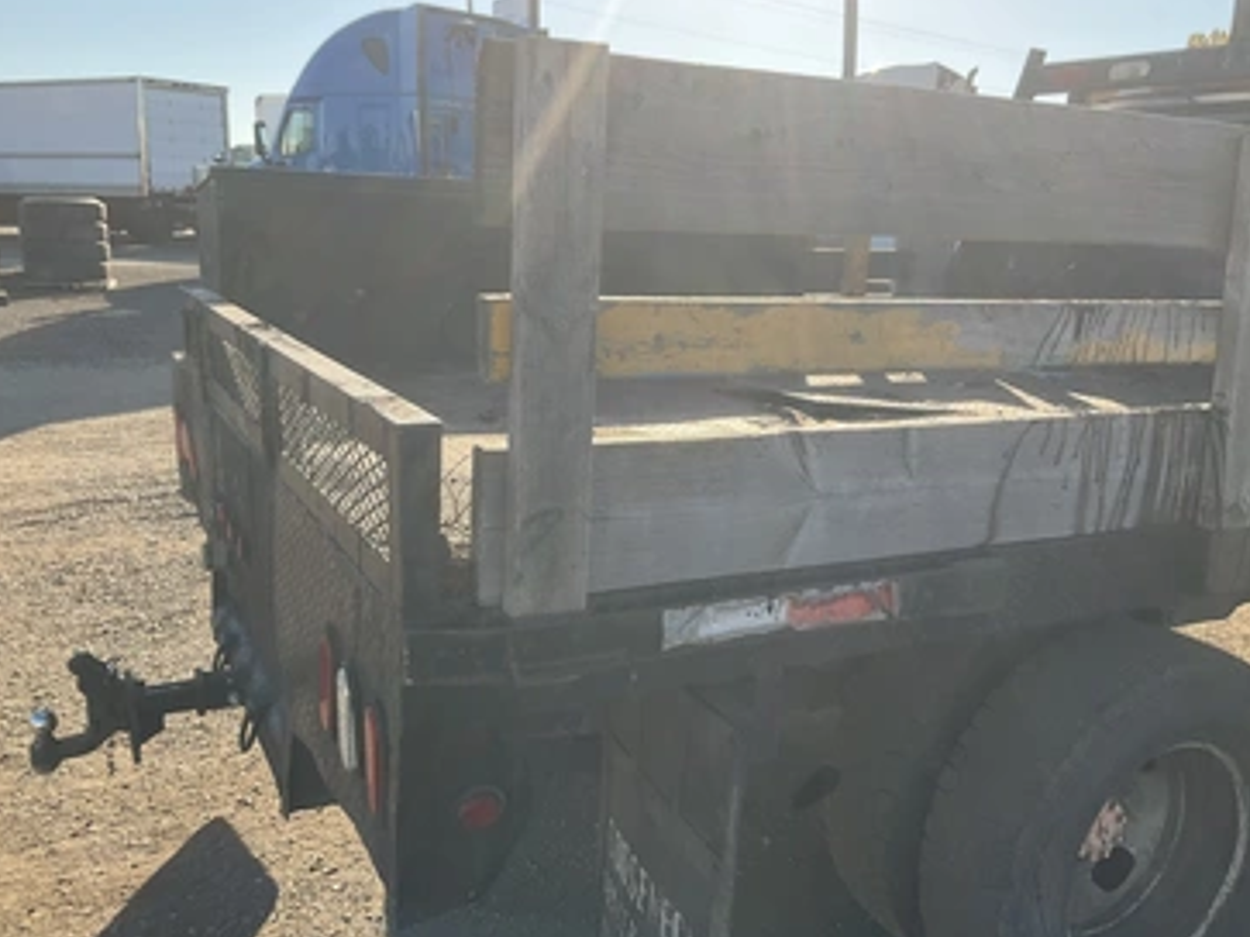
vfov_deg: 44.1
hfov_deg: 56.8
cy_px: 448
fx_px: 1155
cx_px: 651
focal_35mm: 32
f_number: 1.8
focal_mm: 3
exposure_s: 1/728
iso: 25
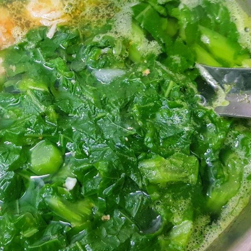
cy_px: 103
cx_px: 54
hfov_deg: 35.7
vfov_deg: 36.7
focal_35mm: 46
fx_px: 377
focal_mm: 4.2
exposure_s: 1/14
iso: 200
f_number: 1.7
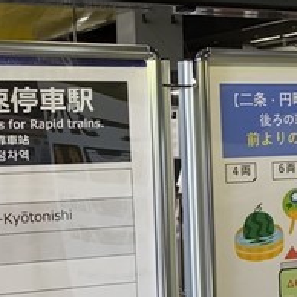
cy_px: 242
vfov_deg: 18.1
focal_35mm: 95
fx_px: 922
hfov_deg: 17.9
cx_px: 288
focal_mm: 4.25
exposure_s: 1/60
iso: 125
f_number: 1.8
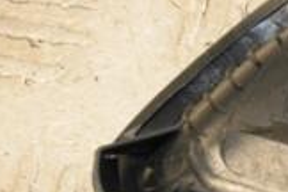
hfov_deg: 4.3
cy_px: 155
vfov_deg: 2.9
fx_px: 3775
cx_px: 460
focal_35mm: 472
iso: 800
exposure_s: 1/200
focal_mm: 85
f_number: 7.1
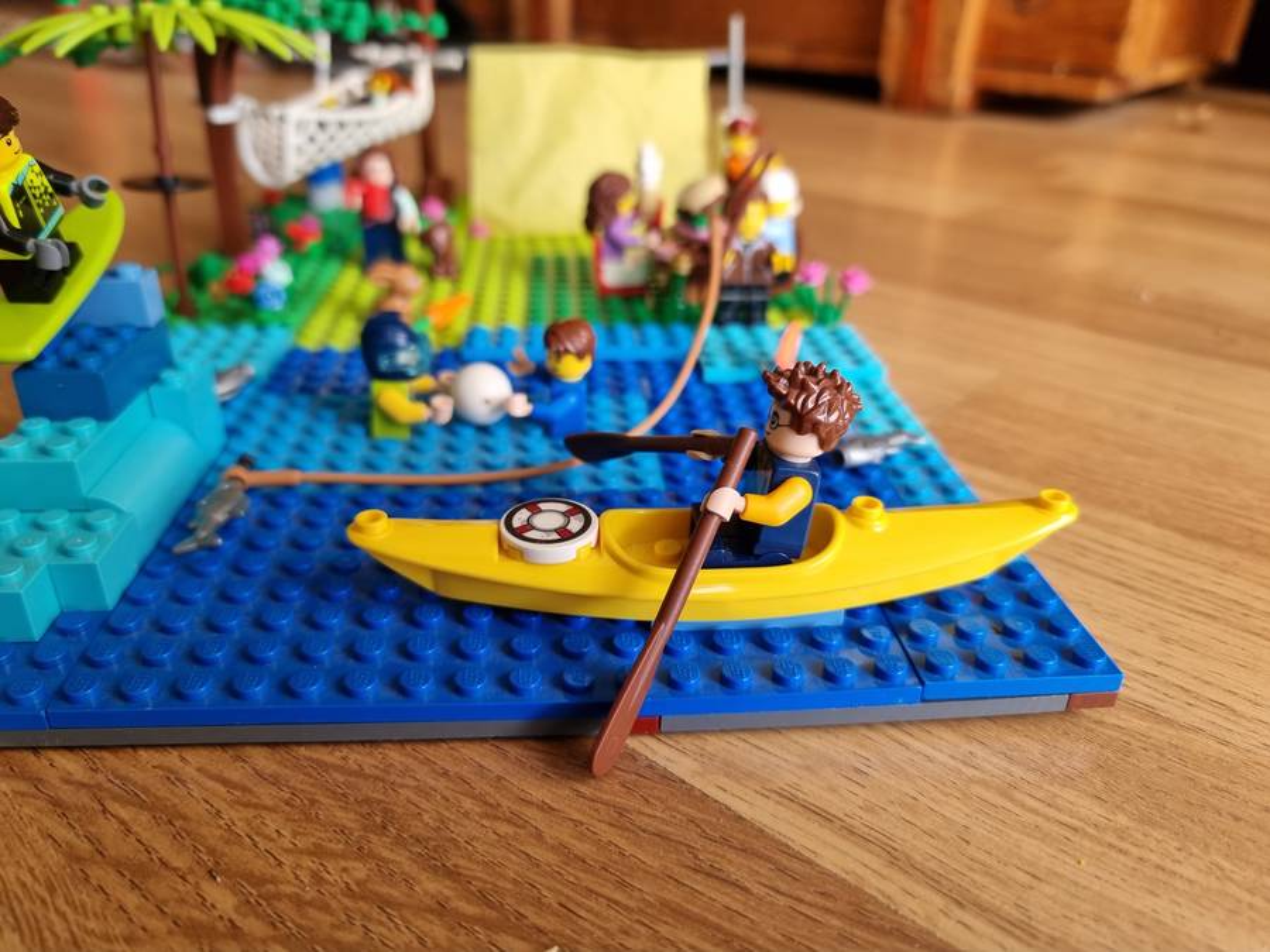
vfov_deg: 56.8
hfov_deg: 71.6
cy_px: 476
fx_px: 881
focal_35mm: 24
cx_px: 635
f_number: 1.8
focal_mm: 6.7
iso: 100
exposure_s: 1/100
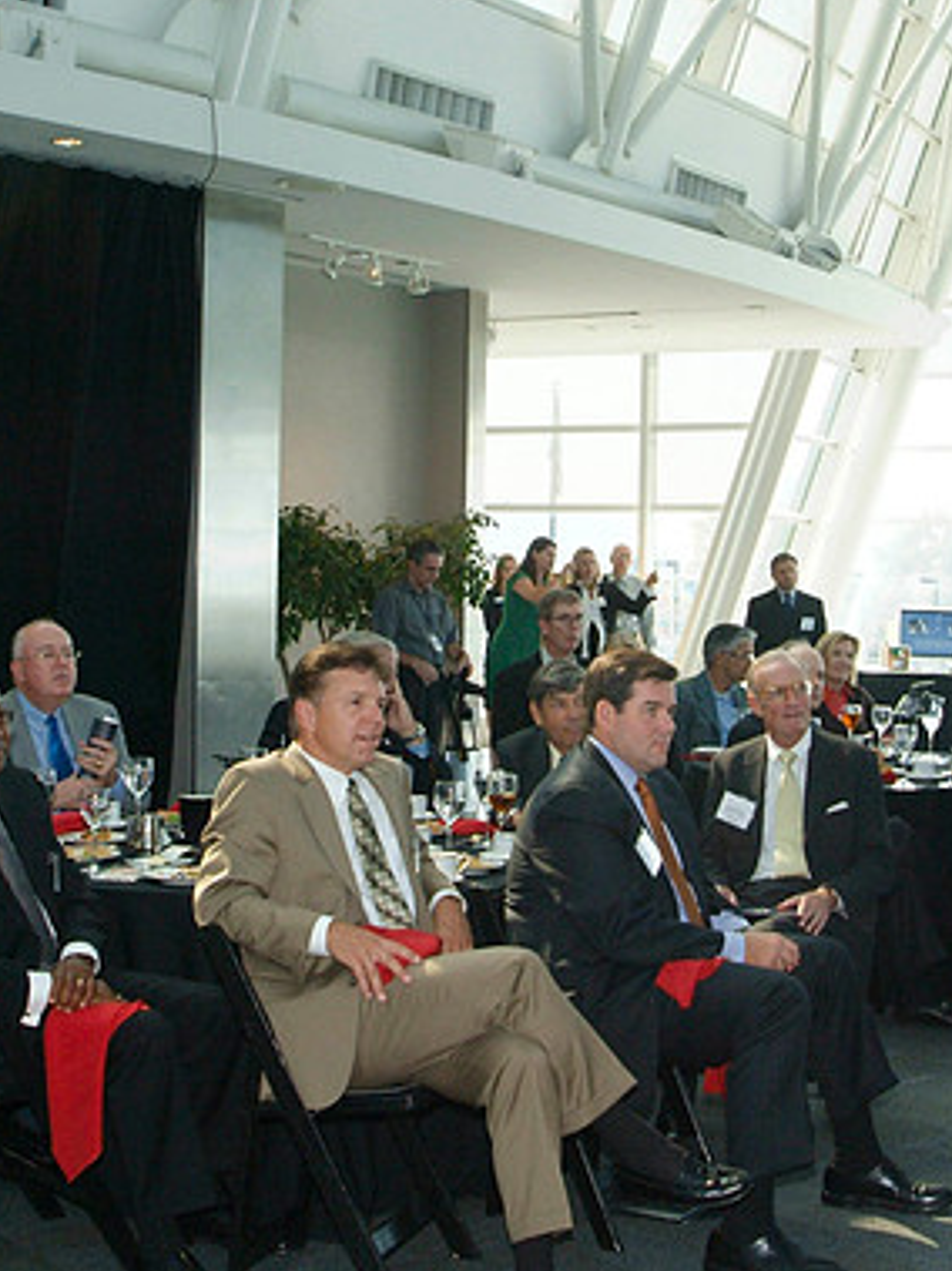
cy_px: 632
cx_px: 680
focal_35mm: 53
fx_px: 1945
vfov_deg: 36.2
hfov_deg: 27.2
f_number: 9.5
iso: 1600
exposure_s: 1/90
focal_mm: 24
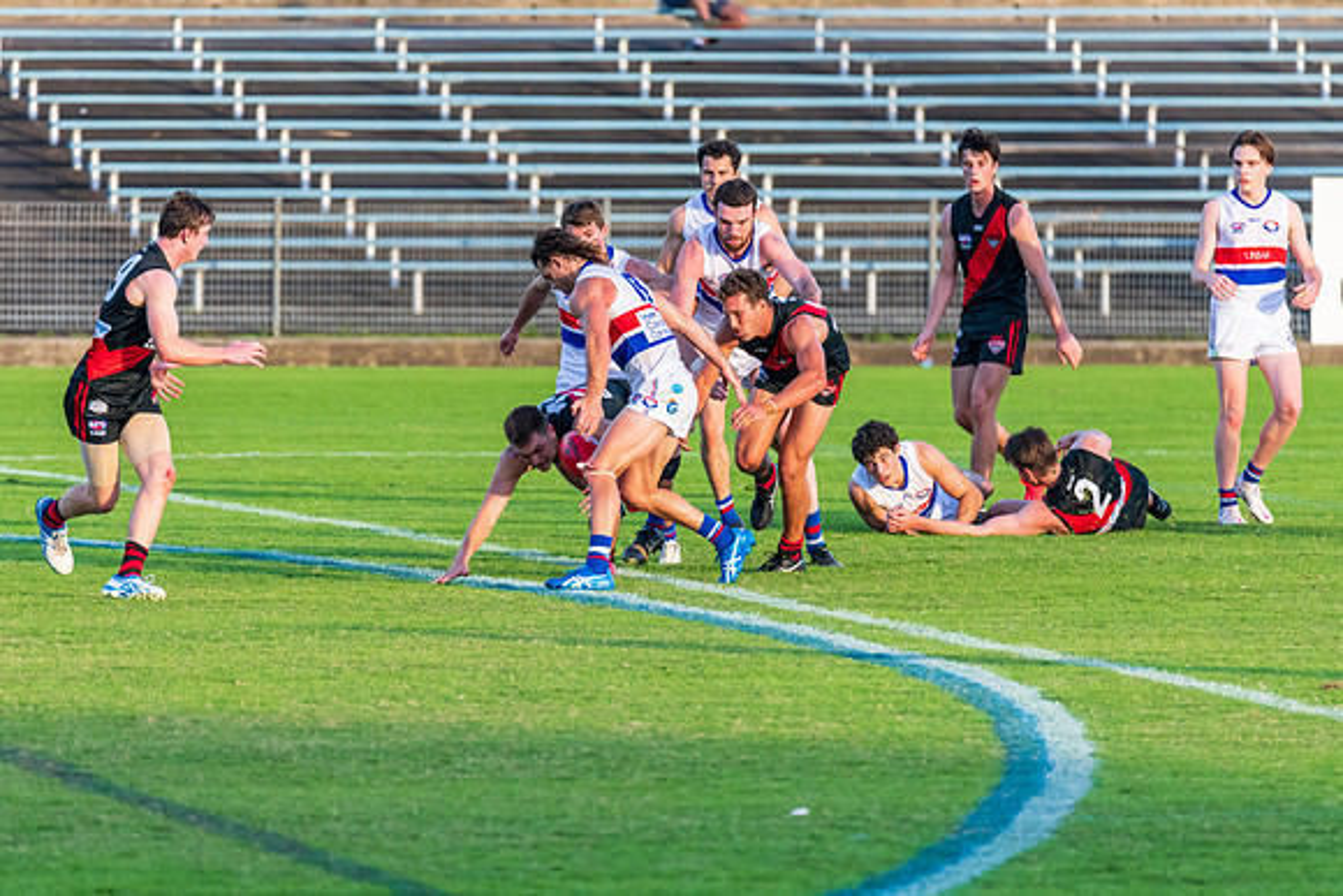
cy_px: 482
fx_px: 19074
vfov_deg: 2.7
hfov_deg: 4.0
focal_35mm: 511
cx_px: 627
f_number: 6.3
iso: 1000
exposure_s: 1/800
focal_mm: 460
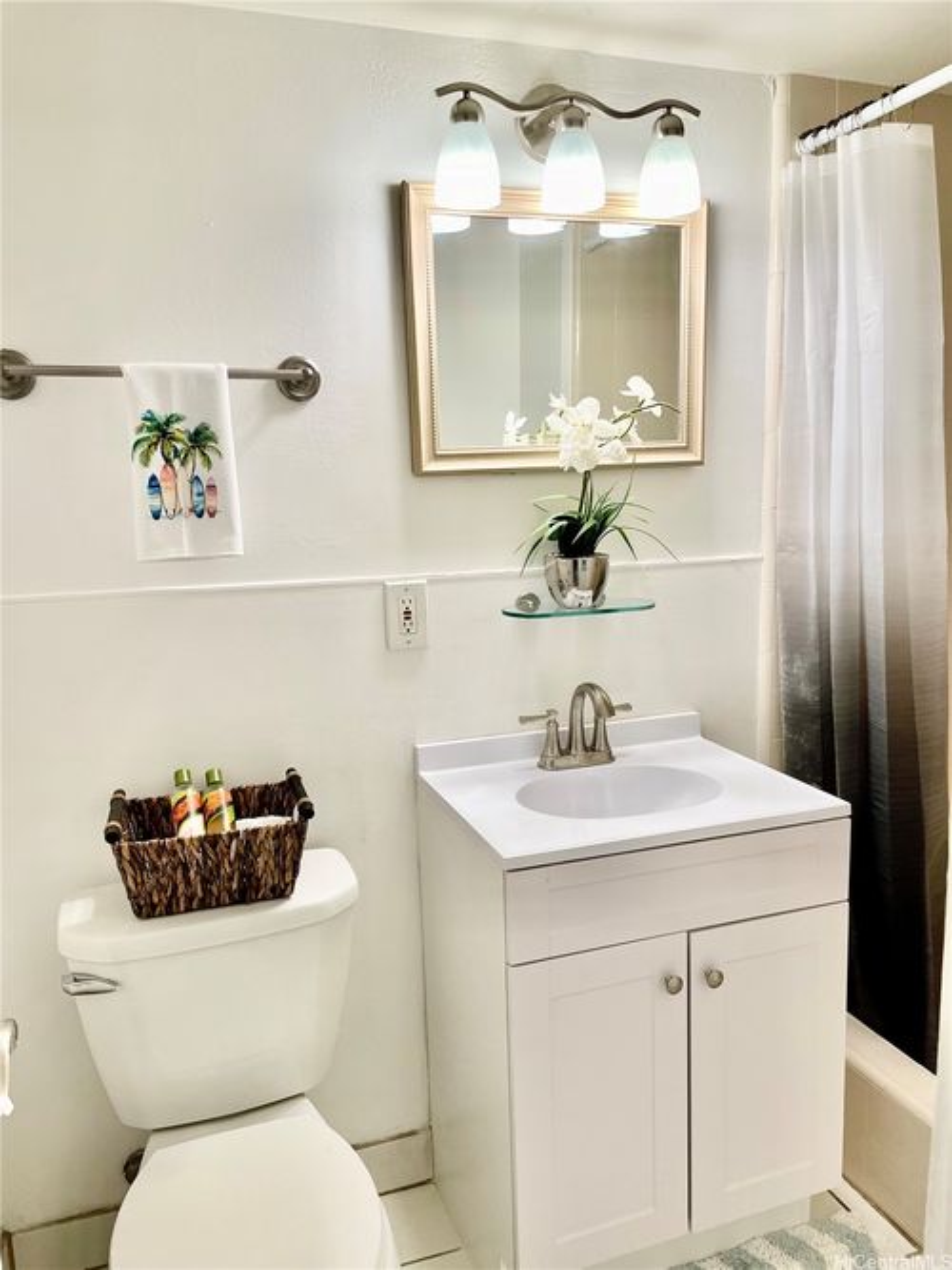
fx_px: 954
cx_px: 476
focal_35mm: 26
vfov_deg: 67.3
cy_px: 635
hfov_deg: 53.0
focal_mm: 4.2
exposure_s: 1/120
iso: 64
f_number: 1.6
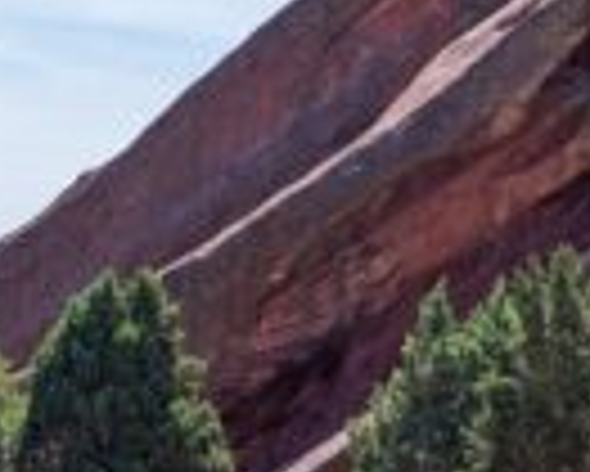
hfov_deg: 8.3
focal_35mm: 224
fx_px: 3909
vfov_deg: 6.8
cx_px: 1049
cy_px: -380
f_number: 7.1
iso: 100
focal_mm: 30.5
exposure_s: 1/160
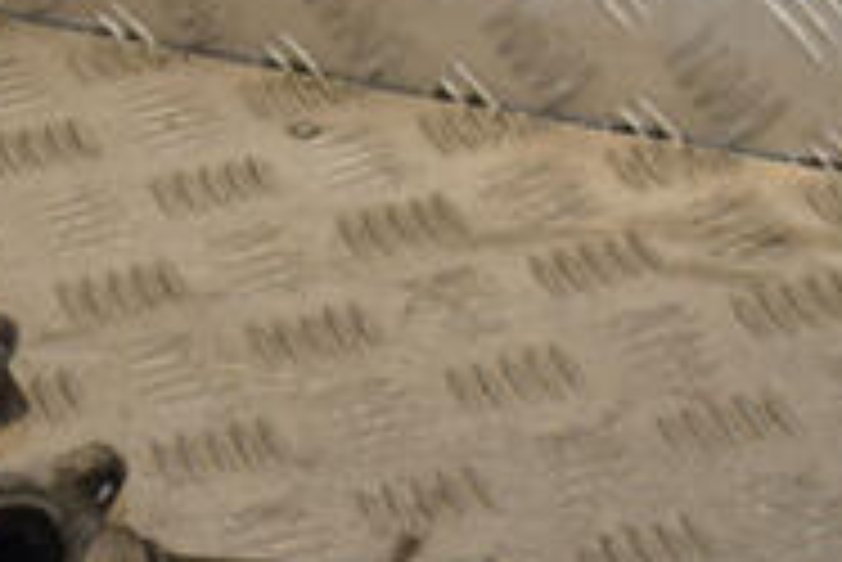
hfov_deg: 13.3
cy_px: 508
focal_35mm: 154
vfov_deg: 8.9
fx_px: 3605
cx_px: 387
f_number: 7.1
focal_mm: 32
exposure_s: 1/200
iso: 800
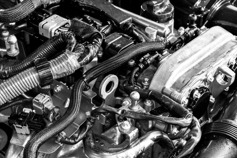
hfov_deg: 24.6
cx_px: 118
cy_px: 79
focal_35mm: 82
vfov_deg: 16.5
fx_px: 543
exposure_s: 1/100
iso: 100
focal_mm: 55
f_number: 5.6
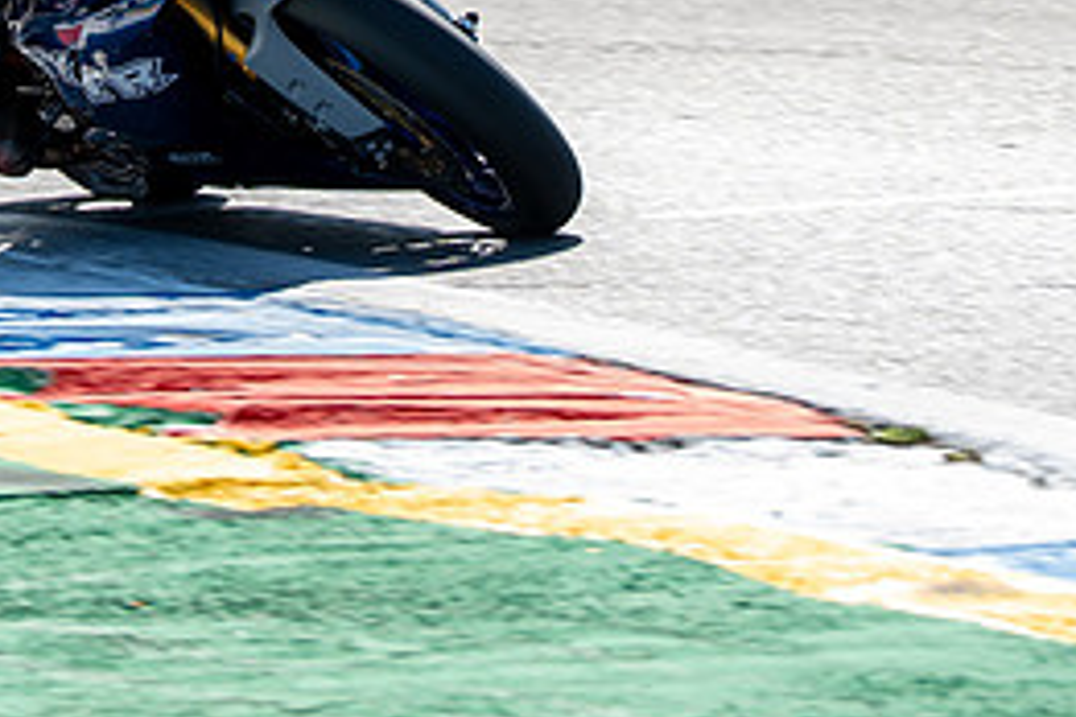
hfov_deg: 3.9
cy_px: -53
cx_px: 206
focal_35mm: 527
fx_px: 15750
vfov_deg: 2.6
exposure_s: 1/500
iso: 160
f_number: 6.3
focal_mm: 200
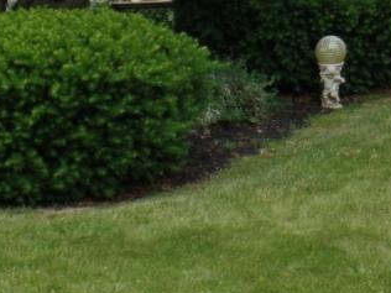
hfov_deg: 13.9
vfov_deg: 10.4
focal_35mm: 136
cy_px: -178
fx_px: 1536
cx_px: 509
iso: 80
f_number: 3.6
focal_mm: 7.5
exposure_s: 1/125
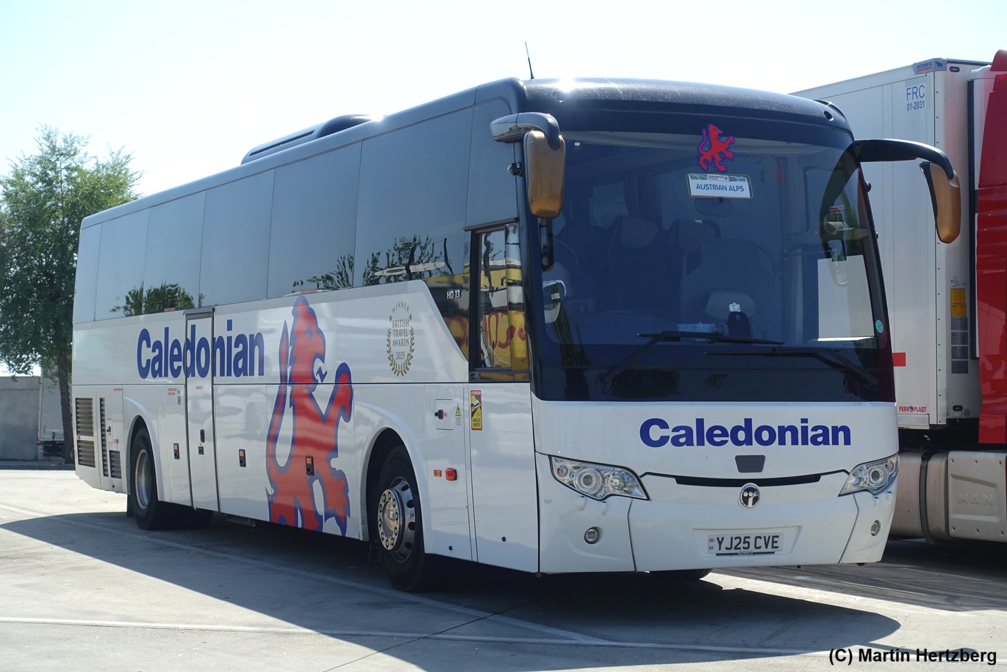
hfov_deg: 28.8
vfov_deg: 19.5
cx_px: 504
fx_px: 1958
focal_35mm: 70
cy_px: 336
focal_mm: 25.61
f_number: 5
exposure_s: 1/80
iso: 125
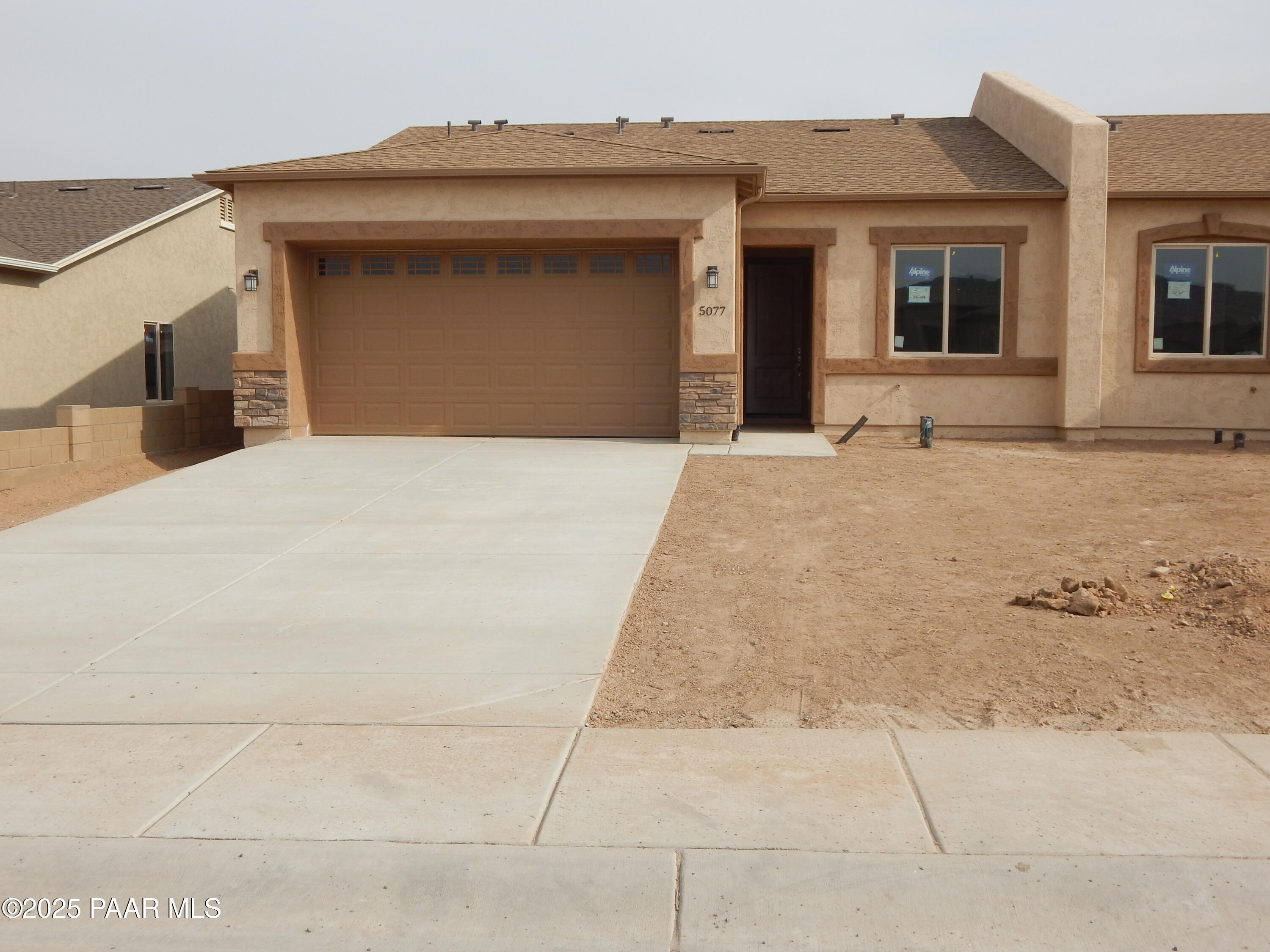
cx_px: 635
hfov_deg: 54.0
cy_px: 476
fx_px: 1247
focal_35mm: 34
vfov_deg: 41.8
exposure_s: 1/500
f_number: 6.7
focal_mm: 6.1
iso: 125
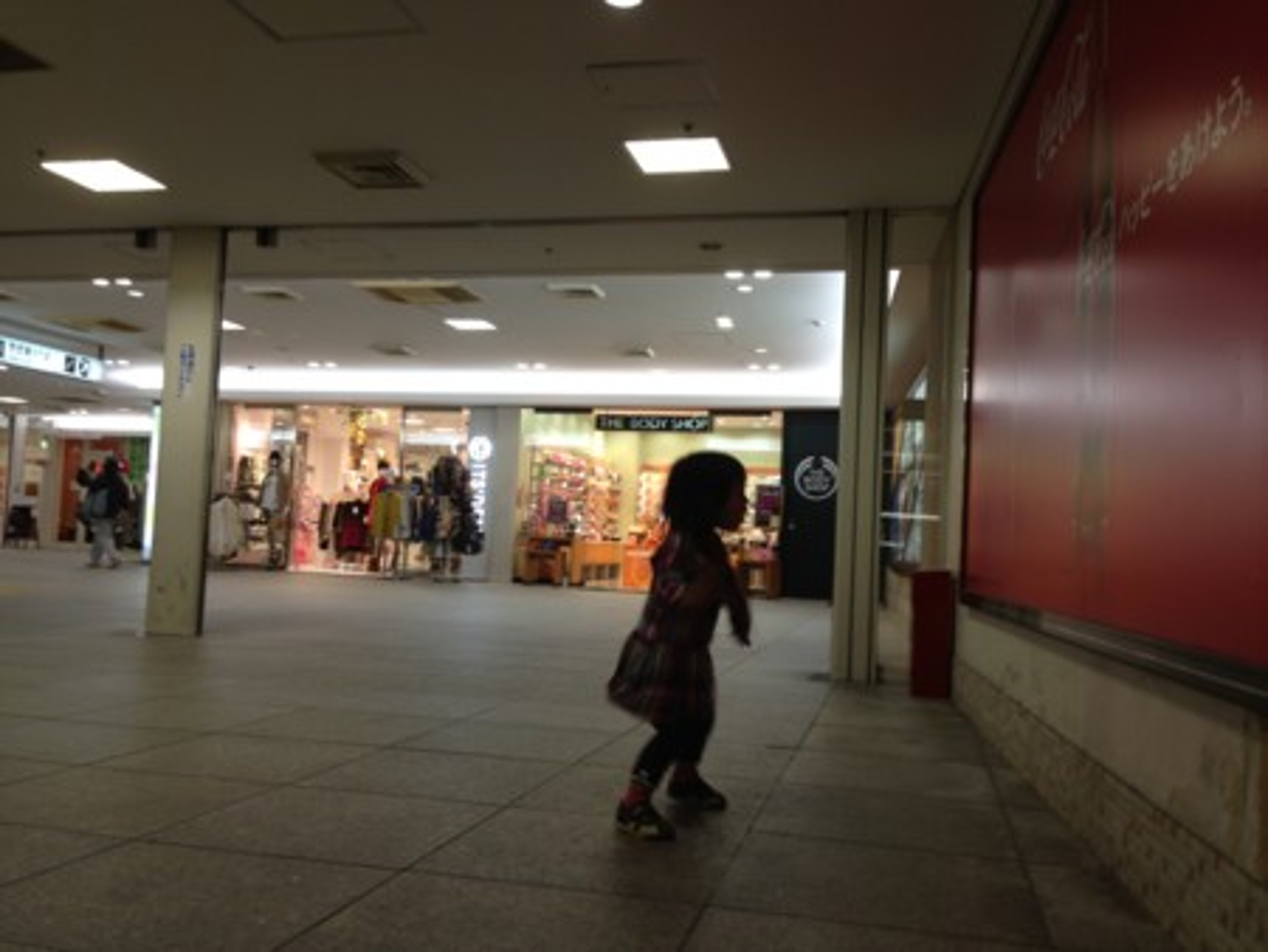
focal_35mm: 33
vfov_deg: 43.0
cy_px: 476
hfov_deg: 55.3
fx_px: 1209
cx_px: 634
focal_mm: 4.13
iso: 50
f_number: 2.4
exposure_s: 1/30
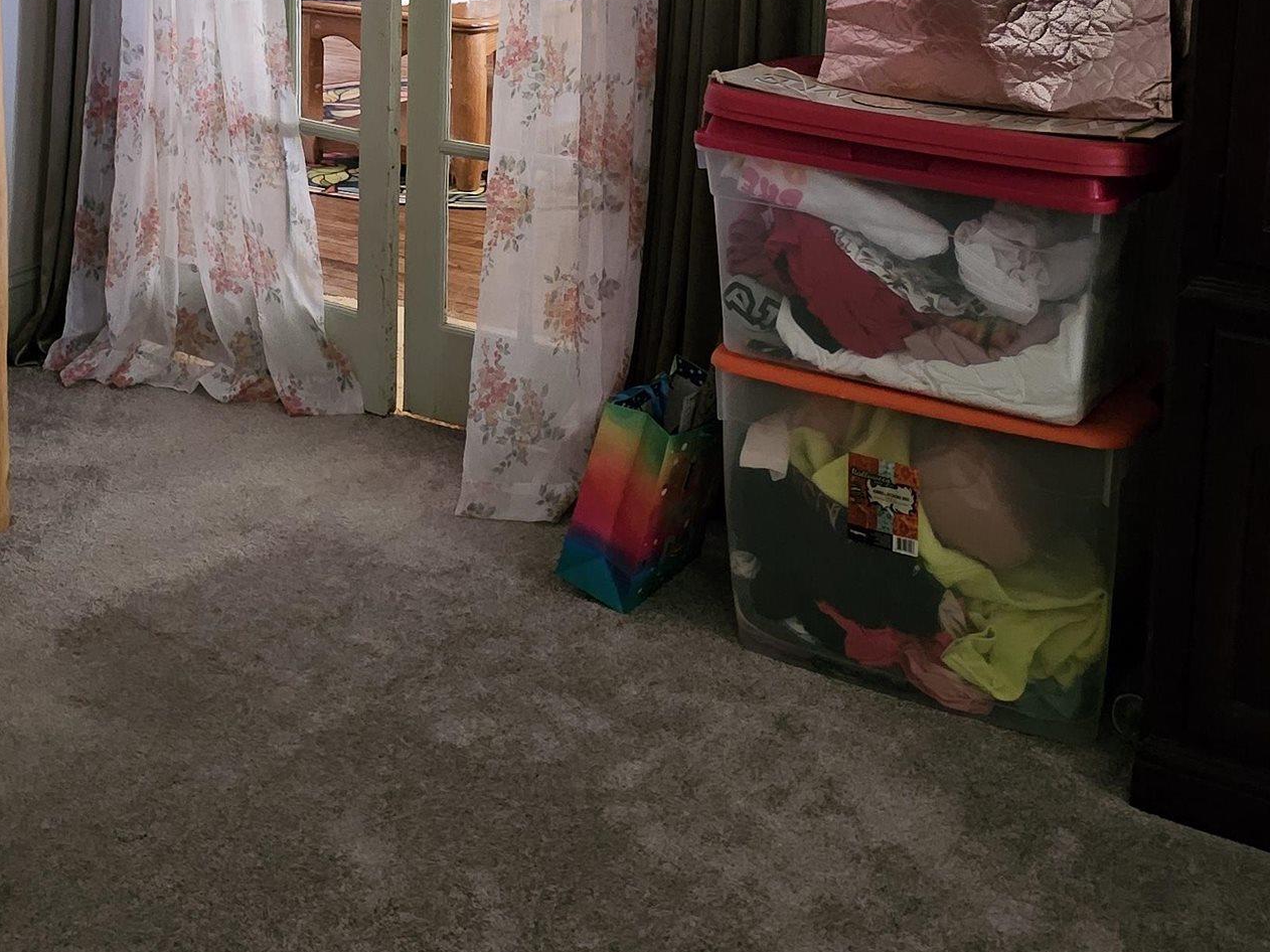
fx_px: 2054
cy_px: -15
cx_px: 384
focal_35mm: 56
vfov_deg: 24.8
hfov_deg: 33.9
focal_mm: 6.3
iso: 1250
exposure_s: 1/24
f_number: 1.7
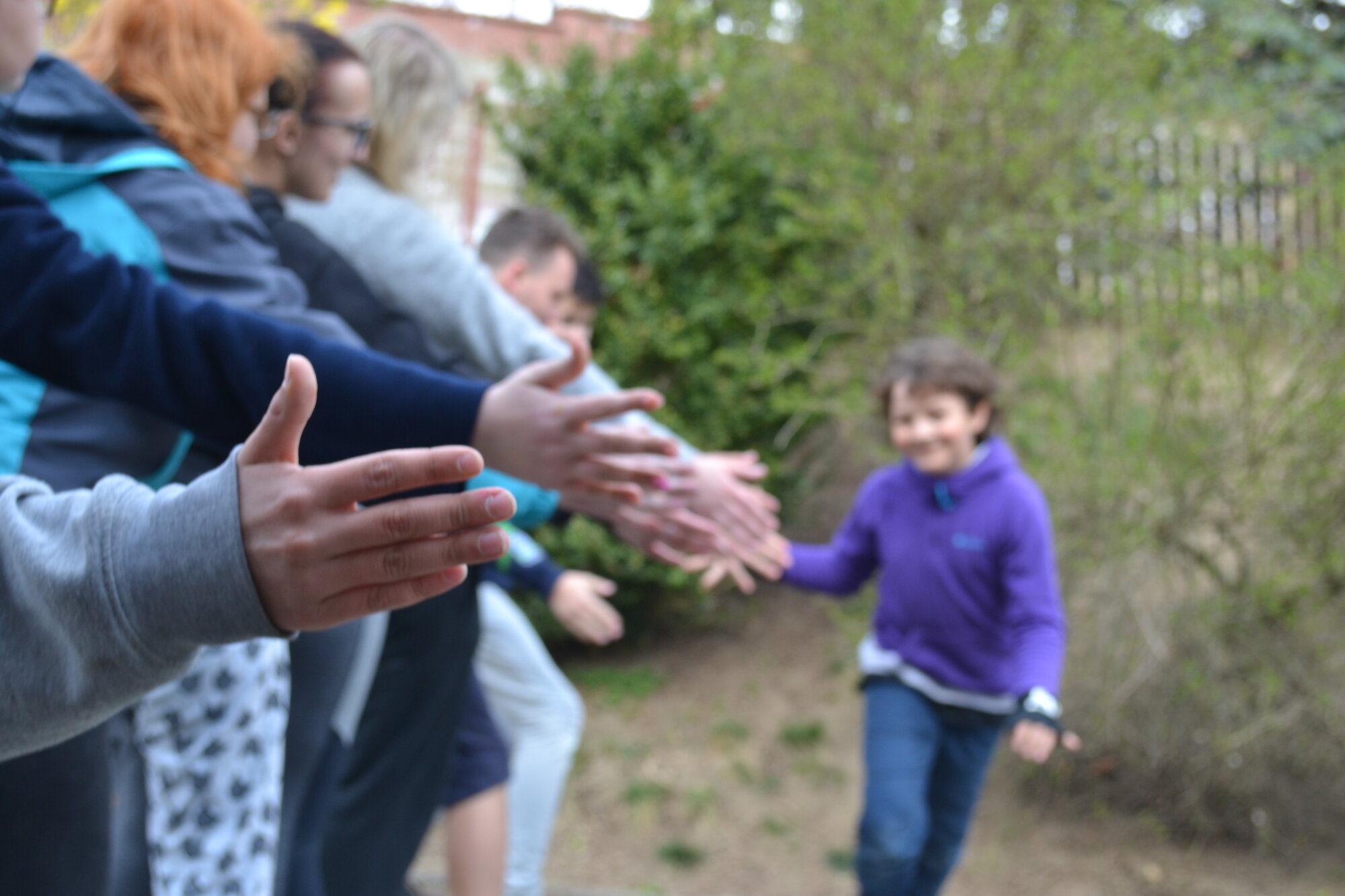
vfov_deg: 26.5
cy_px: 448
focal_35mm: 51
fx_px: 1905
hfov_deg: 38.9
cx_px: 672
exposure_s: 1/125
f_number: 5.6
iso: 220
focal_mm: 34
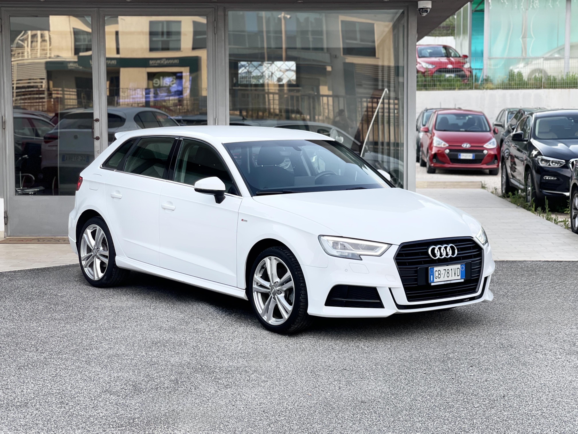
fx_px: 1069
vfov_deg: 22.9
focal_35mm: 64
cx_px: 289
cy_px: 217
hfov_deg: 30.3
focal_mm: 7.5
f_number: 2.2
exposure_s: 1/136
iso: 20
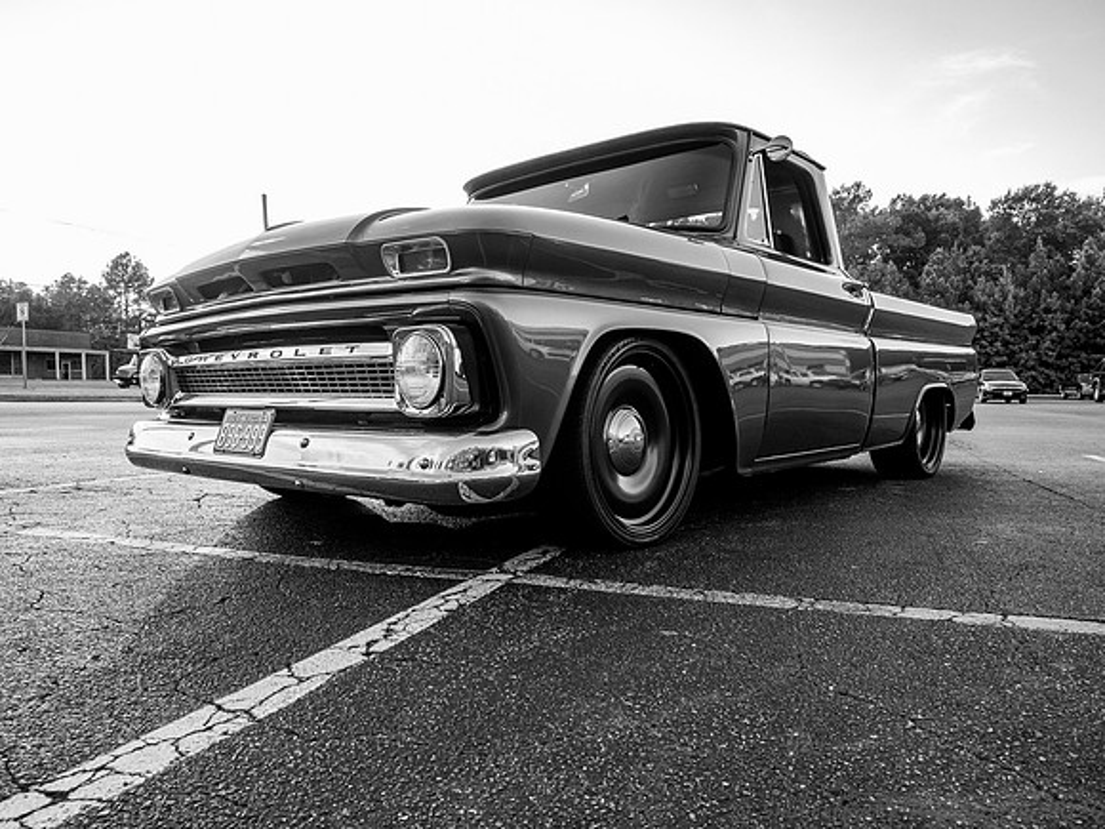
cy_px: 414
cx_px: 552
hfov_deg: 71.6
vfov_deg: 56.8
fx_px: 766
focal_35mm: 24
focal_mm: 12
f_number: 9
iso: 800
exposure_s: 1/80
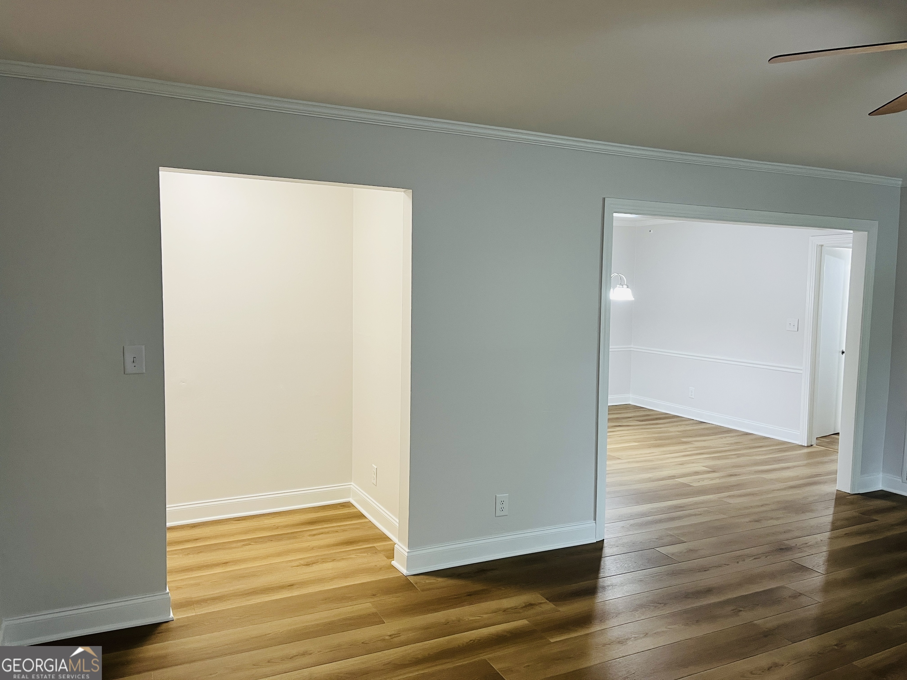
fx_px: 681
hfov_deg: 67.3
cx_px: 454
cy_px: 340
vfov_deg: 53.1
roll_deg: -0.6
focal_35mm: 26
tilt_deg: -5.2
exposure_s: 1/60
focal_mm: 5.1
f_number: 1.6
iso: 100
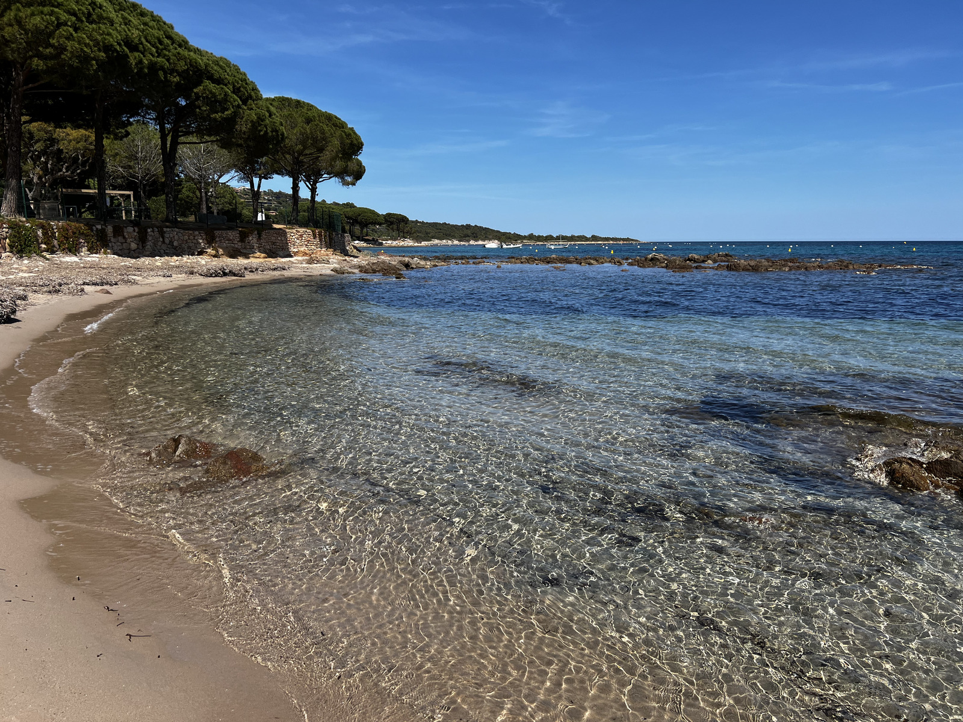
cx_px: 482
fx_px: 723
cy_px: 361
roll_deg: +0.2
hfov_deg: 67.3
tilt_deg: -8.9
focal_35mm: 26
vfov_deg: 53.1
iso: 50
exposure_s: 1/5076
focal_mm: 5.7
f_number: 1.5
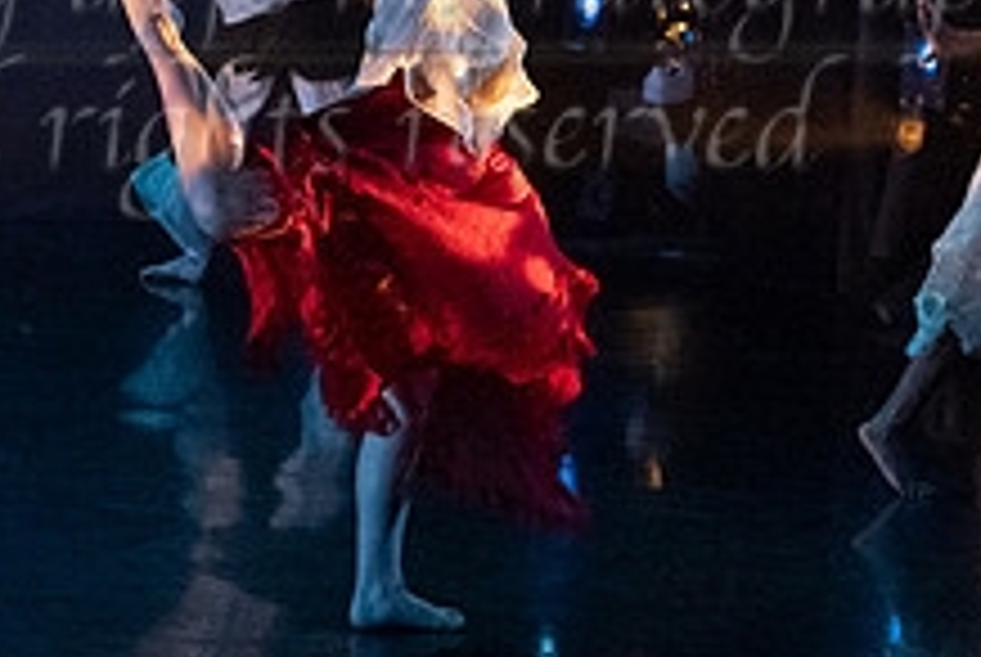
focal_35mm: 183
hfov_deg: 11.2
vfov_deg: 7.5
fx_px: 4993
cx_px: 215
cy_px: -4
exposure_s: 1/400
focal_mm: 60
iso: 5000
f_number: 2.8
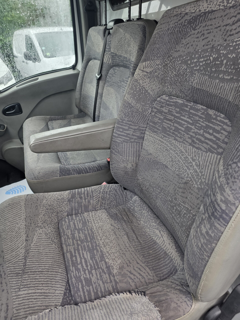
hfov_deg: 58.9
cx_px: 120
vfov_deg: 73.9
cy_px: 160
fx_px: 213
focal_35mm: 23
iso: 125
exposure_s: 1/180
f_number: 1.7
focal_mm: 6.25
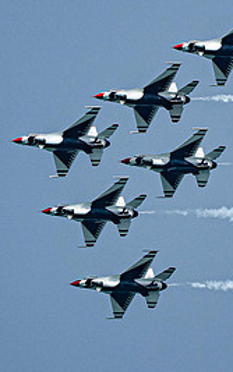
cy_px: 138
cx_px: 404
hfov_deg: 0.9
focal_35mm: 1480
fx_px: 15029
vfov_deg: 1.4
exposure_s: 1/2000
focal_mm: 400
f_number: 10
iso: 640
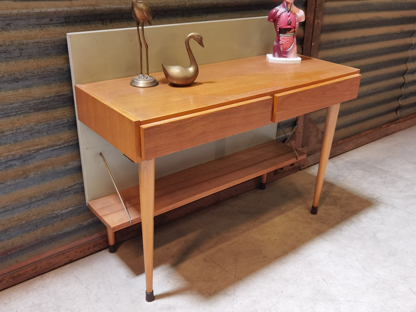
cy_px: 156
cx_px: 208
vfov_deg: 42.9
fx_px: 397
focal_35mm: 33
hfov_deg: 55.4
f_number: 1.9
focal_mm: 6.71
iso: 250
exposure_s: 1/33.3
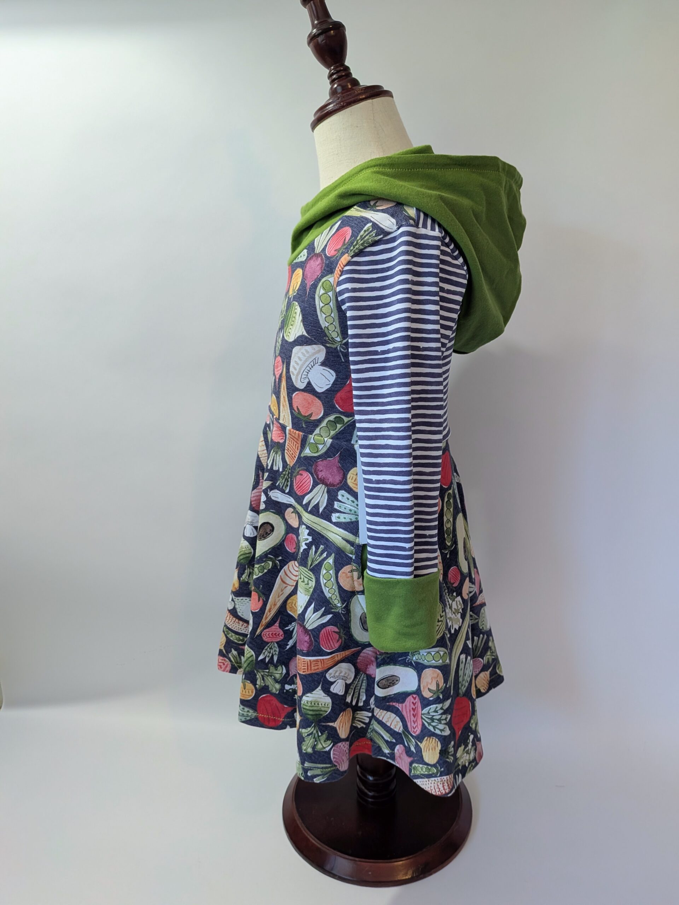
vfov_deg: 71.6
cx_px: 340
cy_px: 452
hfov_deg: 56.8
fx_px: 628
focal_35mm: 24
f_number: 1.7
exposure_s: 1/60
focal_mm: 4.53
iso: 95
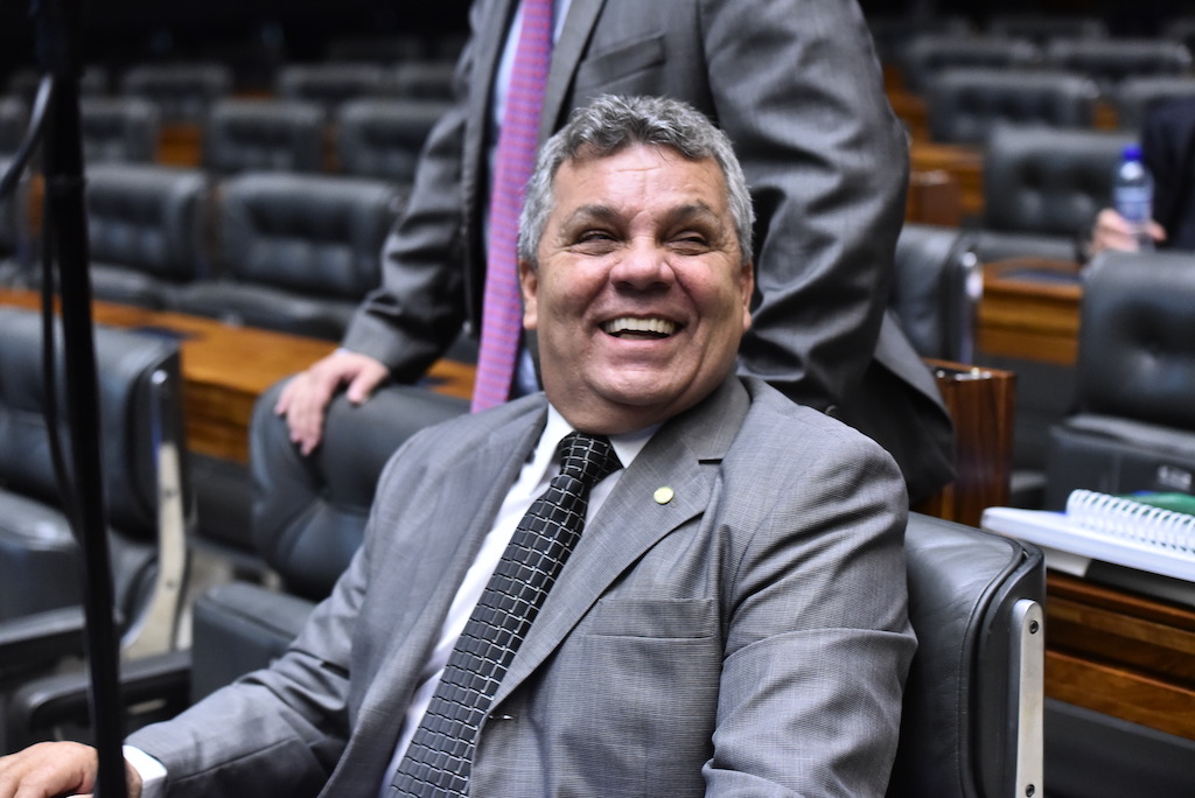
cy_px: 399
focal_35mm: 70
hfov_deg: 28.8
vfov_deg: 19.5
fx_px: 2325
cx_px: 598
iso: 3200
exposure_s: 1/60
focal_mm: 70
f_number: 3.5
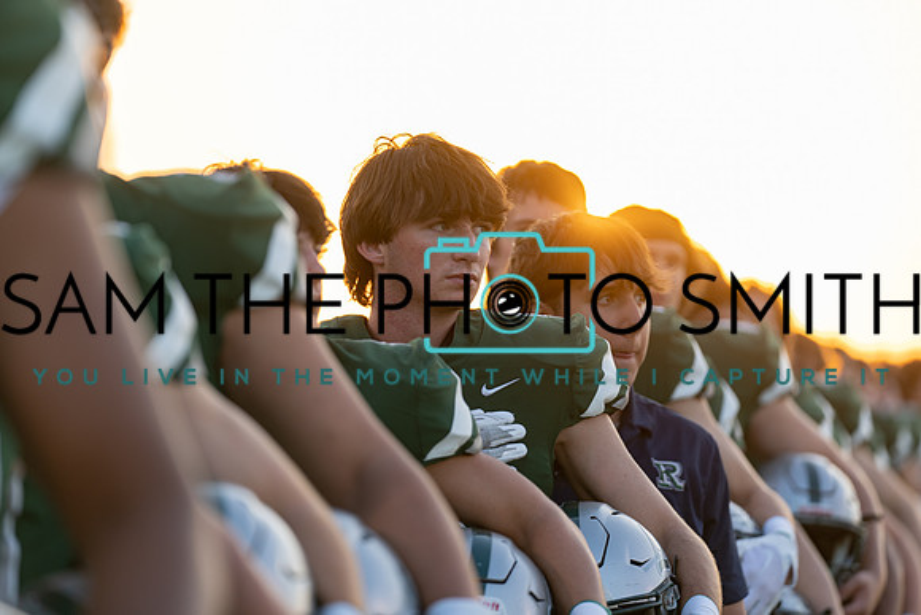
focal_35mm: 174
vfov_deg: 7.9
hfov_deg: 11.8
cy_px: 308
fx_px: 4452
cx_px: 460
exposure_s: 1/320
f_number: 2.8
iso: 160
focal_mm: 174
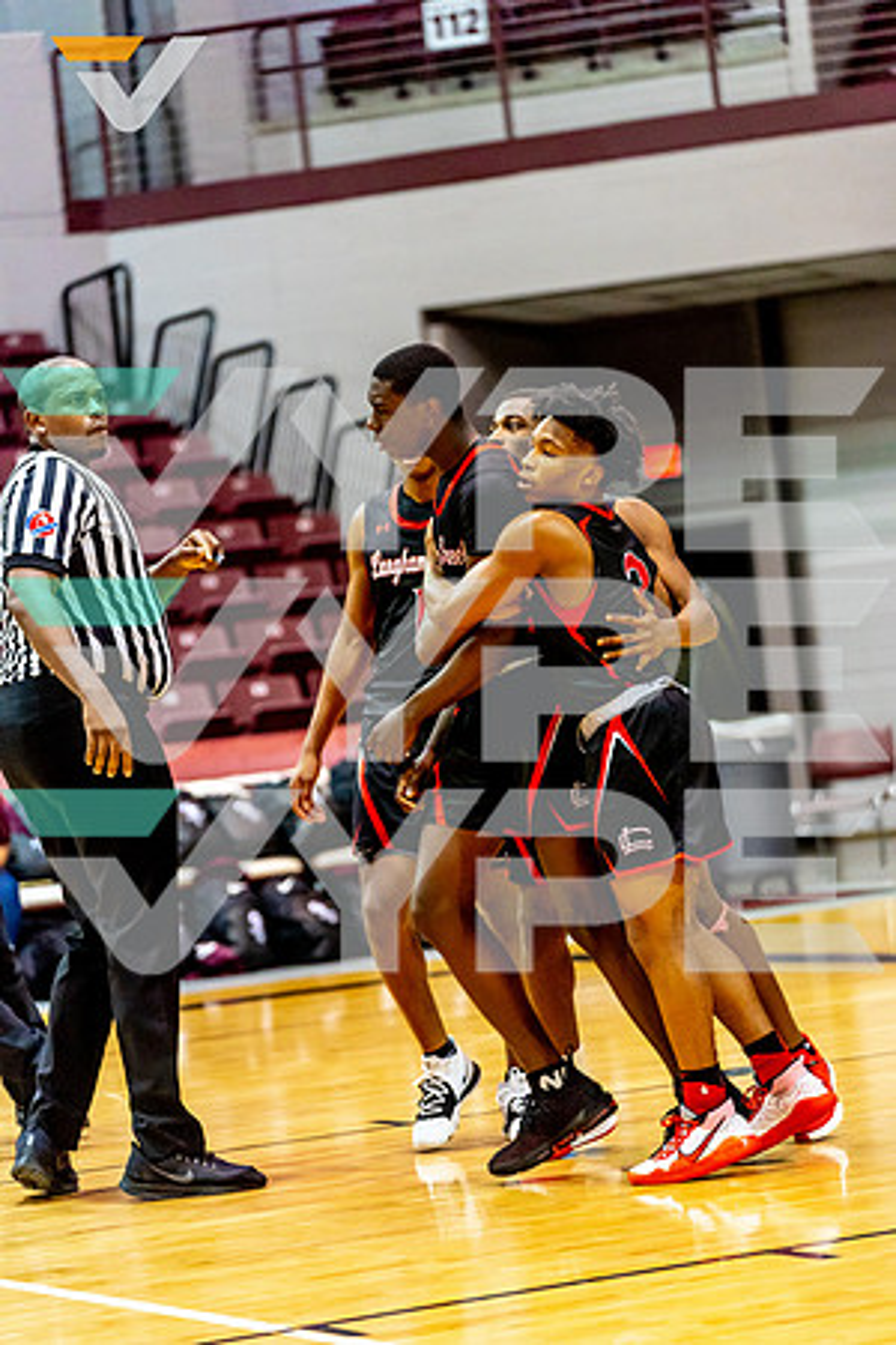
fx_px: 4741
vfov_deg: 16.1
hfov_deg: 10.8
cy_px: 672
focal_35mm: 127
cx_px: 448
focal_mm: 127
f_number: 2.8
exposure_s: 1/1250
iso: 3200
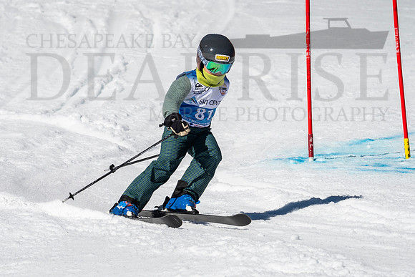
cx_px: 163
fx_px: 8903
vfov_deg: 1.8
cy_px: 156
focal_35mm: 772
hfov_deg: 2.7
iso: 200
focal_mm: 400
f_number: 8
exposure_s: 1/2000
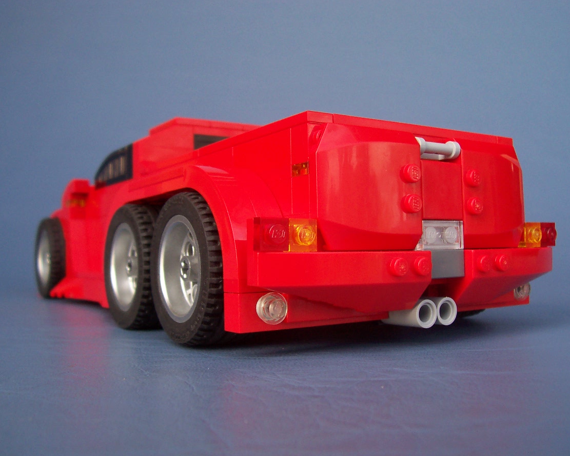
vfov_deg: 38.2
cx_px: 300
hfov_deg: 46.8
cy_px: 229
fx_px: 658
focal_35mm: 39
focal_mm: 5.6
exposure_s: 1/250
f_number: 2.8
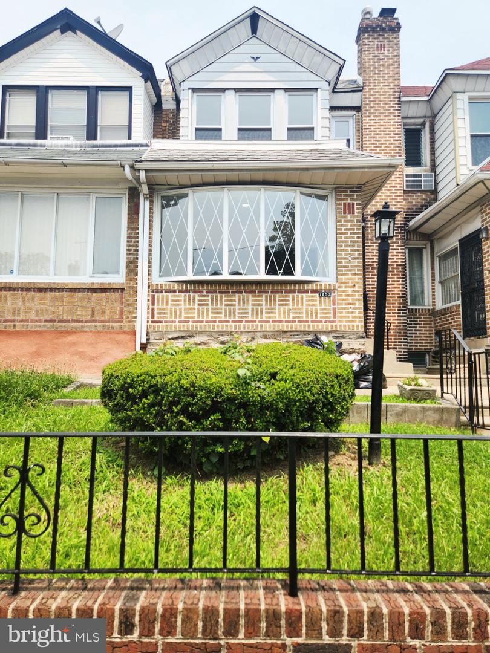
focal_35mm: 23
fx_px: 434
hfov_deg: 58.9
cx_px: 245
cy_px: 326
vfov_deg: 73.9
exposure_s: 1/1429
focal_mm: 5.4
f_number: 1.8
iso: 20
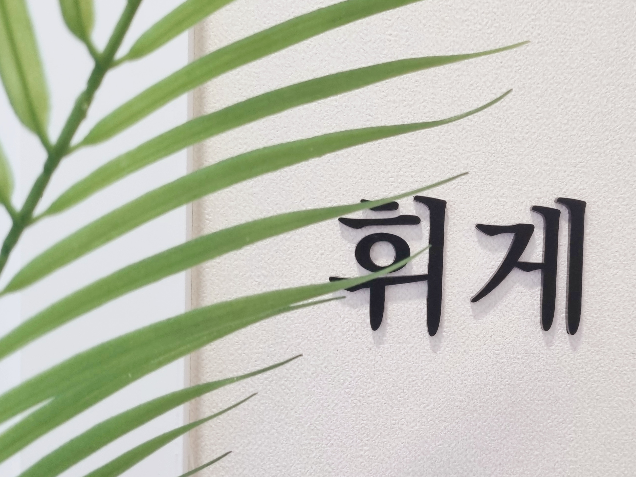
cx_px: 444
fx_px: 735
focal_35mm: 40
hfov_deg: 45.8
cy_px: 272
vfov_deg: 35.9
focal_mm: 5.4
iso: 200
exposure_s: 1/120
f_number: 1.8
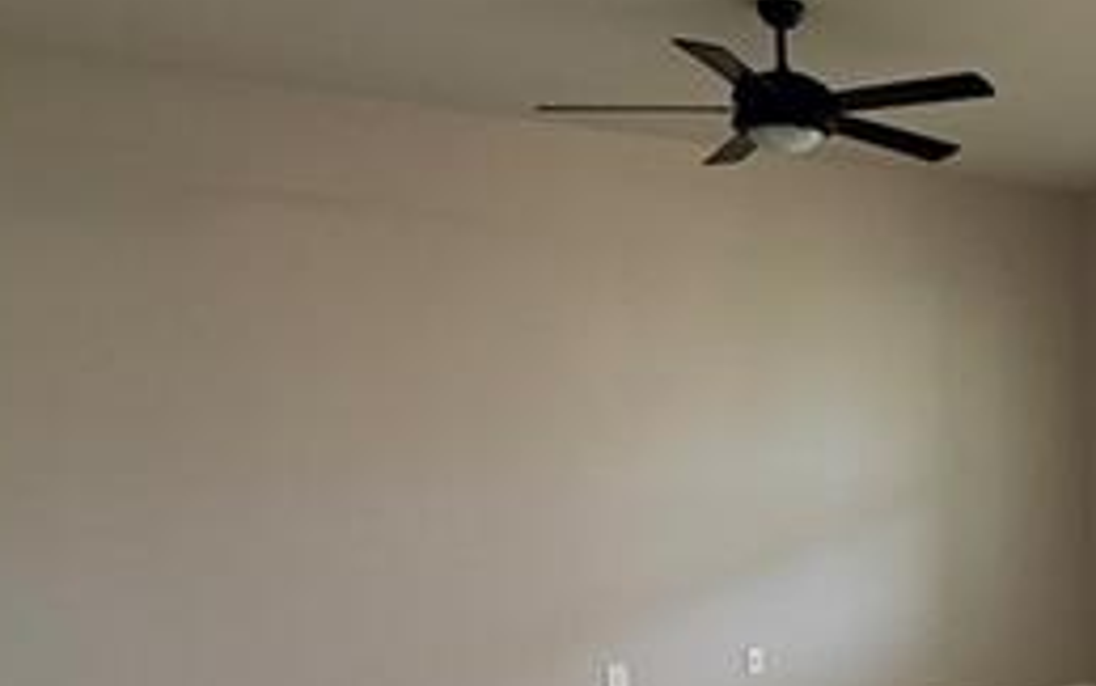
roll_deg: +1.8
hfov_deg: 39.8
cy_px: 576
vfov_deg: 28.4
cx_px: 1096
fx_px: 1315
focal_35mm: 44
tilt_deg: -4.6
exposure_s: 1/120
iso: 250
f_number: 2.2
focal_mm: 2.22
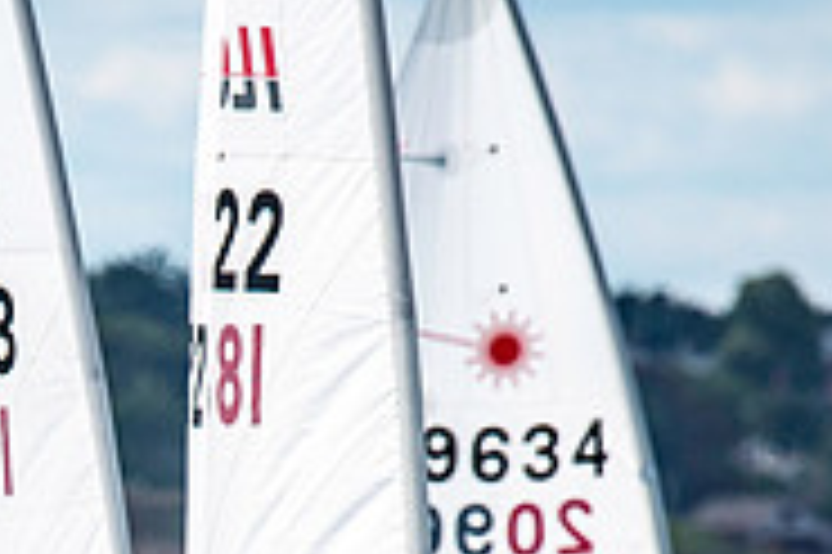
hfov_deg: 1.5
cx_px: -49
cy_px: 790
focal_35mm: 1412
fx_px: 32603
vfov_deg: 1.0
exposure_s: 1/6400
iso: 400
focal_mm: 300
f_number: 4
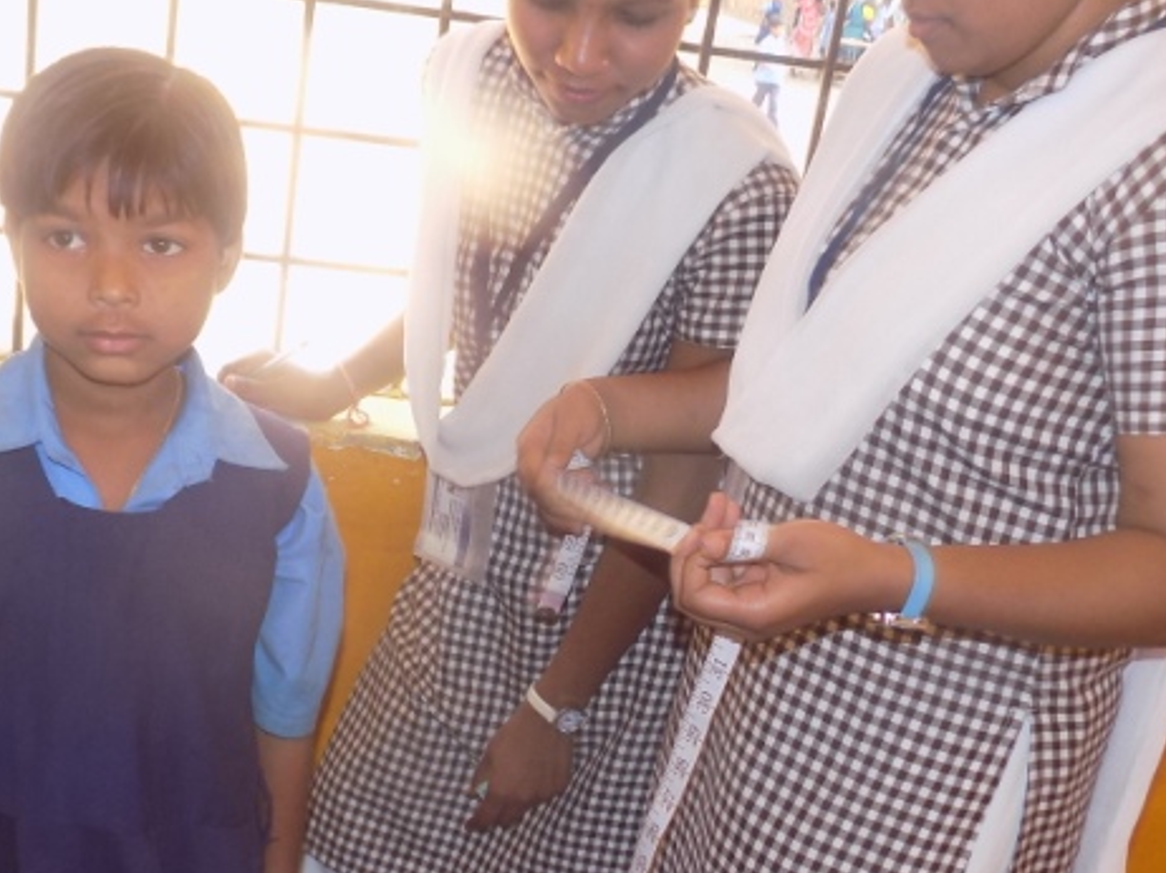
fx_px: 1717
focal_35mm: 51
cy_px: 643
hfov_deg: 37.5
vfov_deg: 28.2
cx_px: 510
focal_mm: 4
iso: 80
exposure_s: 1/30
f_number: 3.1
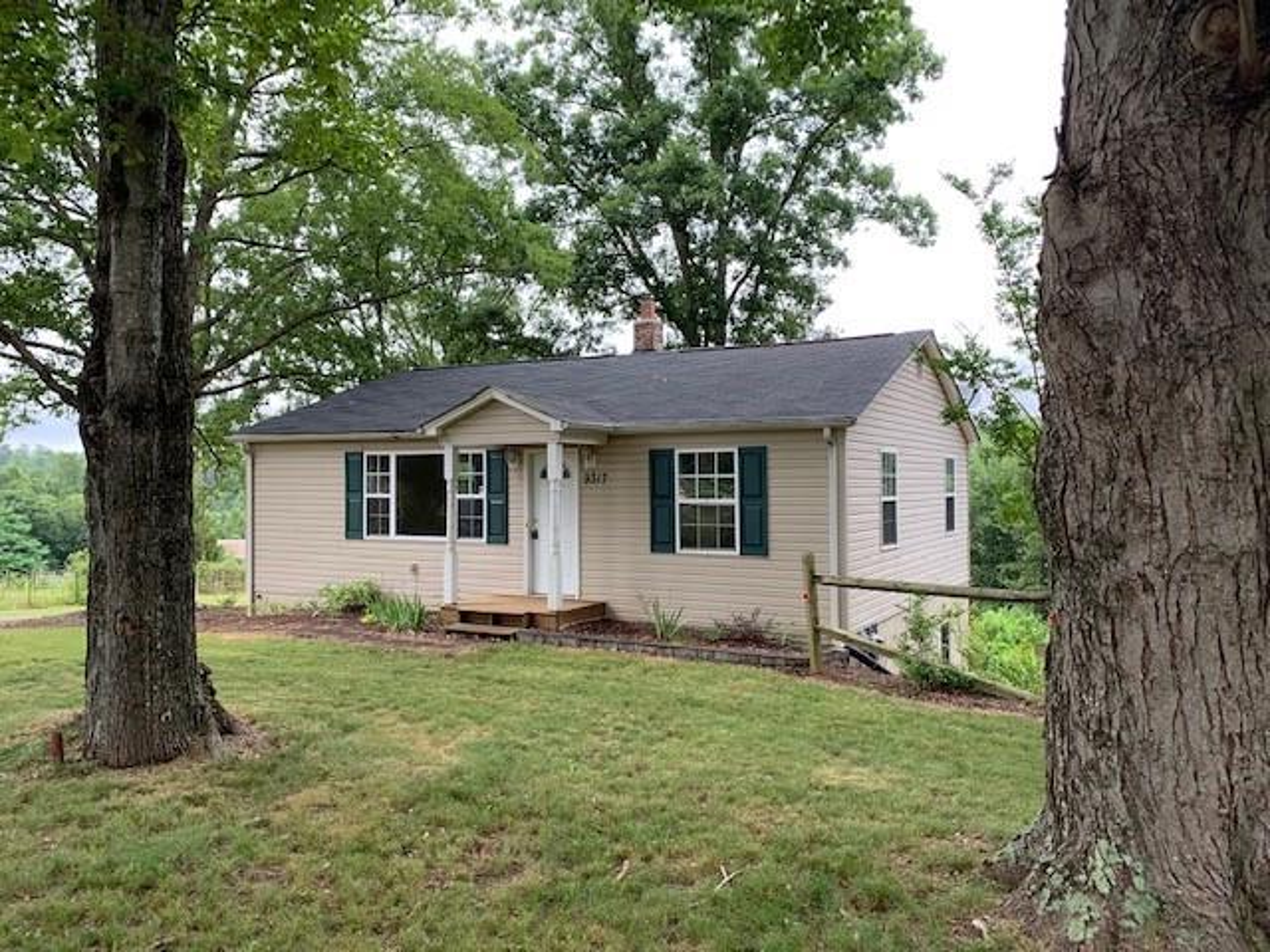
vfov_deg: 53.1
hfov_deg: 67.3
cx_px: 635
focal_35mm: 26
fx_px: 954
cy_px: 476
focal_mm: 4.25
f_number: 1.8
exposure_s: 1/121
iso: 64
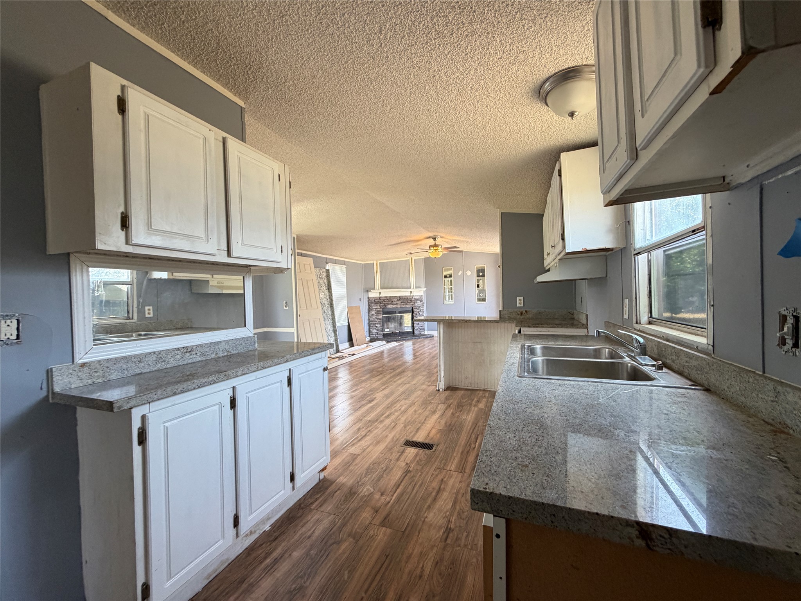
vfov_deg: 85.7
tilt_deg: -1.1
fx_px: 324
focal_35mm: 14
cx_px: 400
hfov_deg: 102.1
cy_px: 300
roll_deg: +2.4
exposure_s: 1/120
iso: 250
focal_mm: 2.22
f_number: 2.2
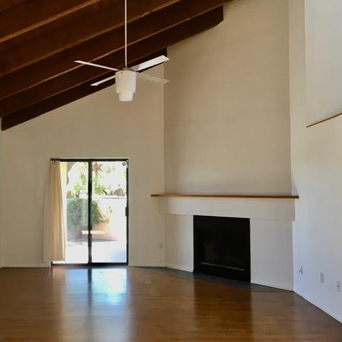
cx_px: 129
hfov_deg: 45.7
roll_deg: +0.0
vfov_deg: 46.0
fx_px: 402
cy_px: 176
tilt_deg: +1.9
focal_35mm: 36
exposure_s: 1/30
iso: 25
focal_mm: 4.15
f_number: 2.2
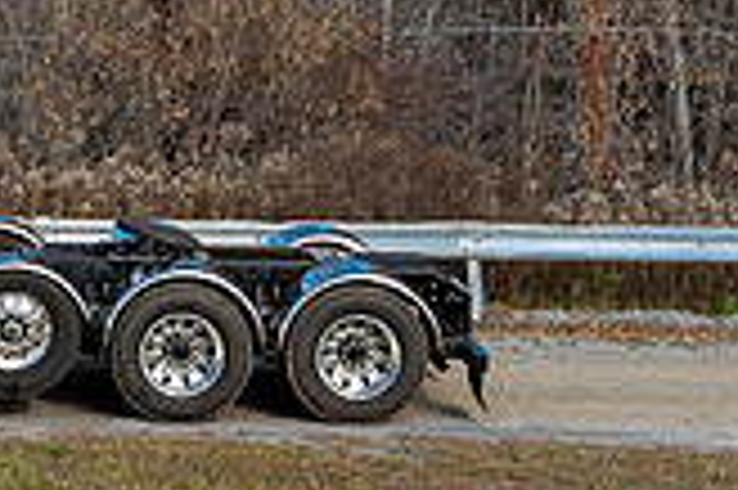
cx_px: -90
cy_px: -7
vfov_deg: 5.7
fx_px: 4935
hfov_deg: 8.5
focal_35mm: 241
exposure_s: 1/160
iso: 100
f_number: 3.5
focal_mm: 68
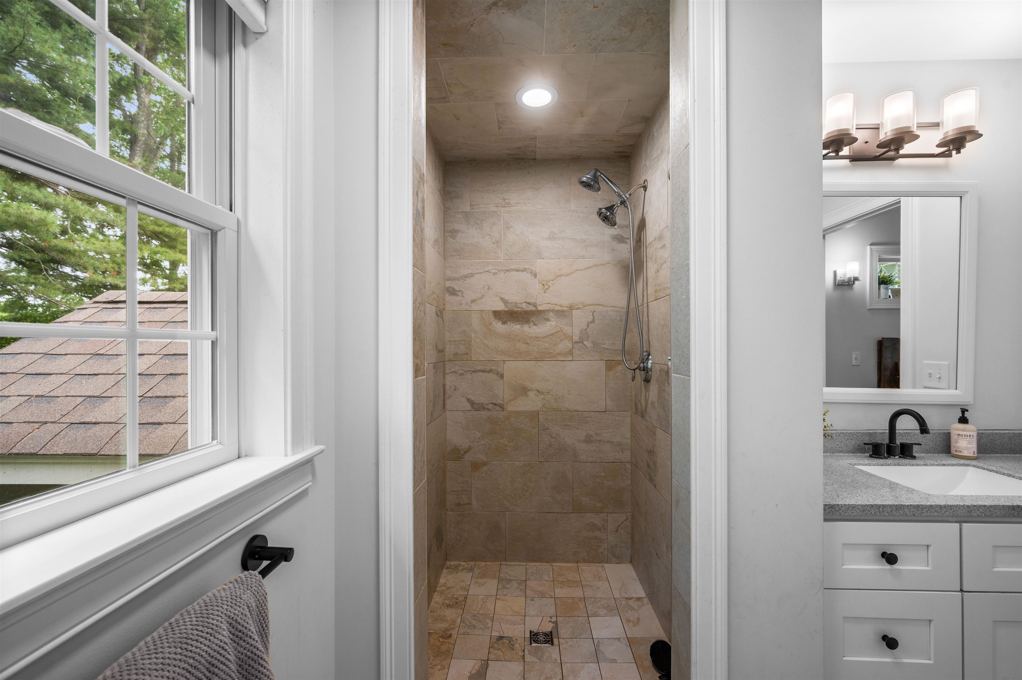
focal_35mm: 15
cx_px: 511
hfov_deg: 100.4
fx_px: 425
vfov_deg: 77.2
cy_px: 340
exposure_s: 1.6
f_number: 7.1
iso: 250
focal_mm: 15
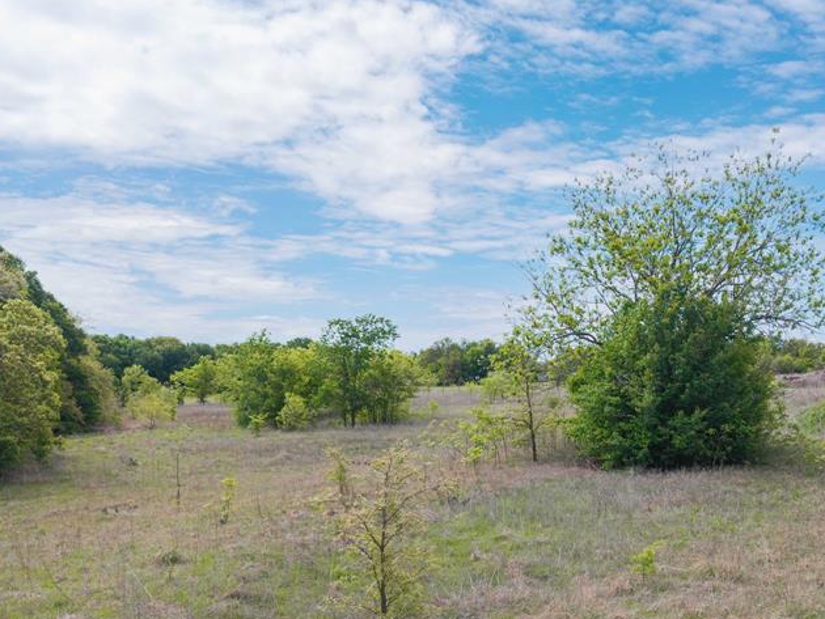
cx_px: 533
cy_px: 491
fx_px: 930
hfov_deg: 47.3
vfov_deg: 35.7
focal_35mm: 39
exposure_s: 1/8000
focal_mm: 8.67
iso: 300
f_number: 1.8
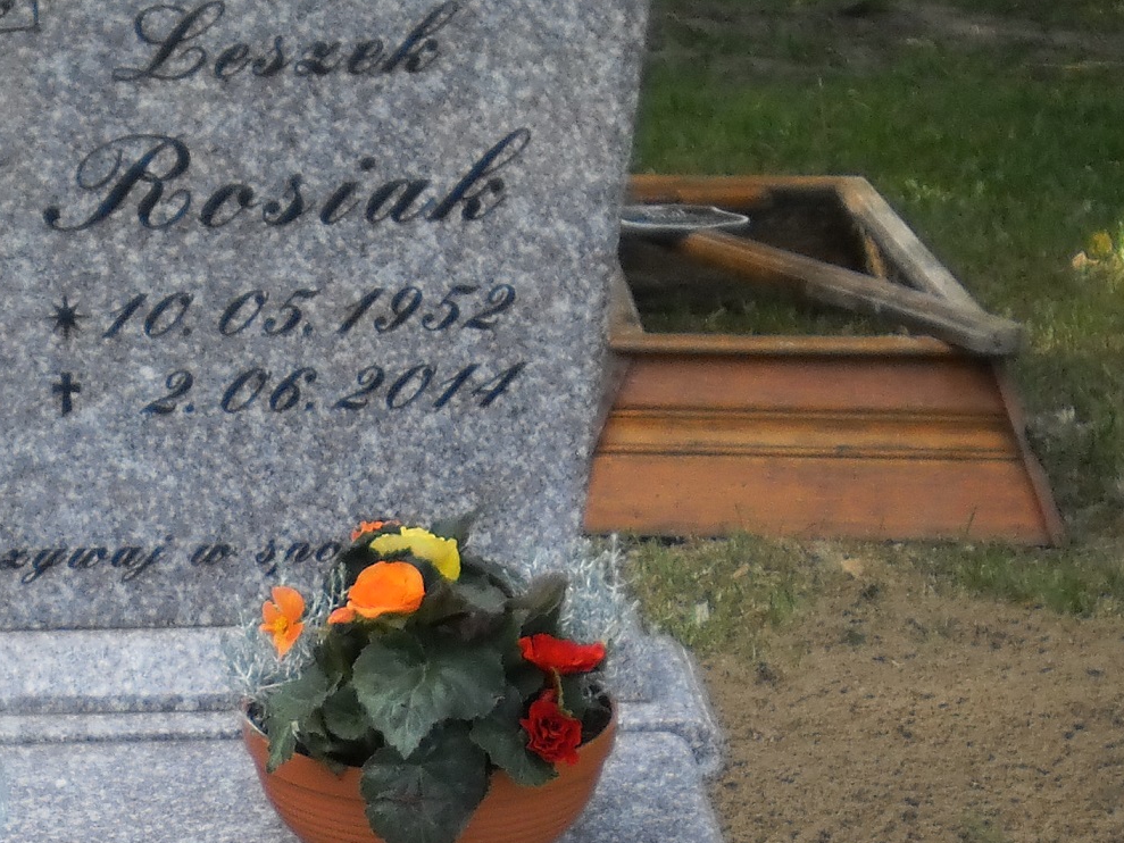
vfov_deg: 12.4
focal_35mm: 118
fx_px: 3832
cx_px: 167
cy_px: 859
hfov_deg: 16.5
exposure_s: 1/320
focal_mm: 7.4
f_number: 3.5
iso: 100
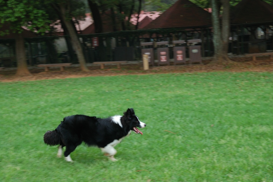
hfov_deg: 27.0
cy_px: 91
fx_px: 568
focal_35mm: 75
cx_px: 136
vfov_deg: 18.2
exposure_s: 1/80
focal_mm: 50
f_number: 4.5
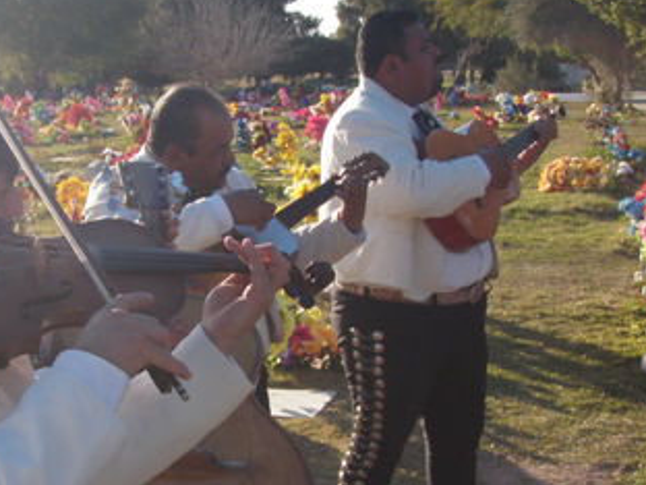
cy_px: 286
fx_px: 1456
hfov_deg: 24.9
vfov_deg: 18.9
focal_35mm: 78
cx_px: 238
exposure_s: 1/500
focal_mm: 6.7
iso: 80
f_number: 3.5
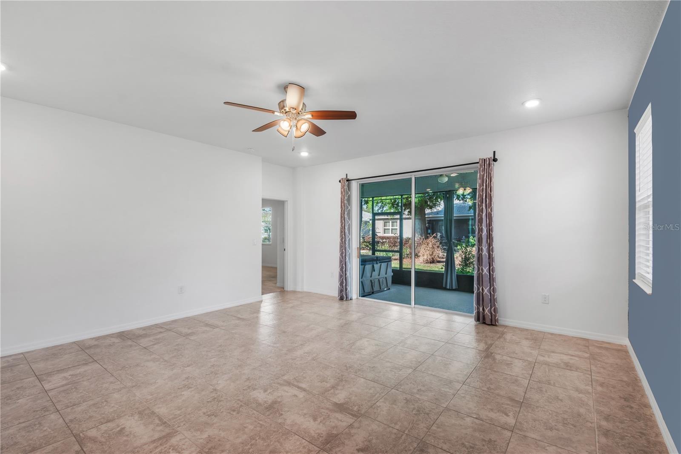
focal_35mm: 15
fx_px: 284
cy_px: 227
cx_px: 340
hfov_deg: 100.4
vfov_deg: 77.3
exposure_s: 1/25
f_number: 9
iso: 250
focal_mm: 10
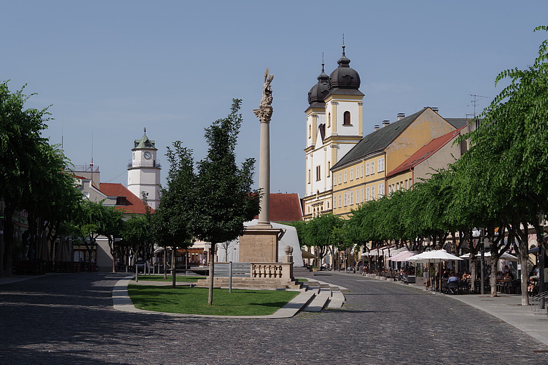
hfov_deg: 31.9
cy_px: 182
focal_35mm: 63
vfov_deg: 21.6
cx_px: 274
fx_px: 959
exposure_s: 1/400
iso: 200
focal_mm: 63
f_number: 10
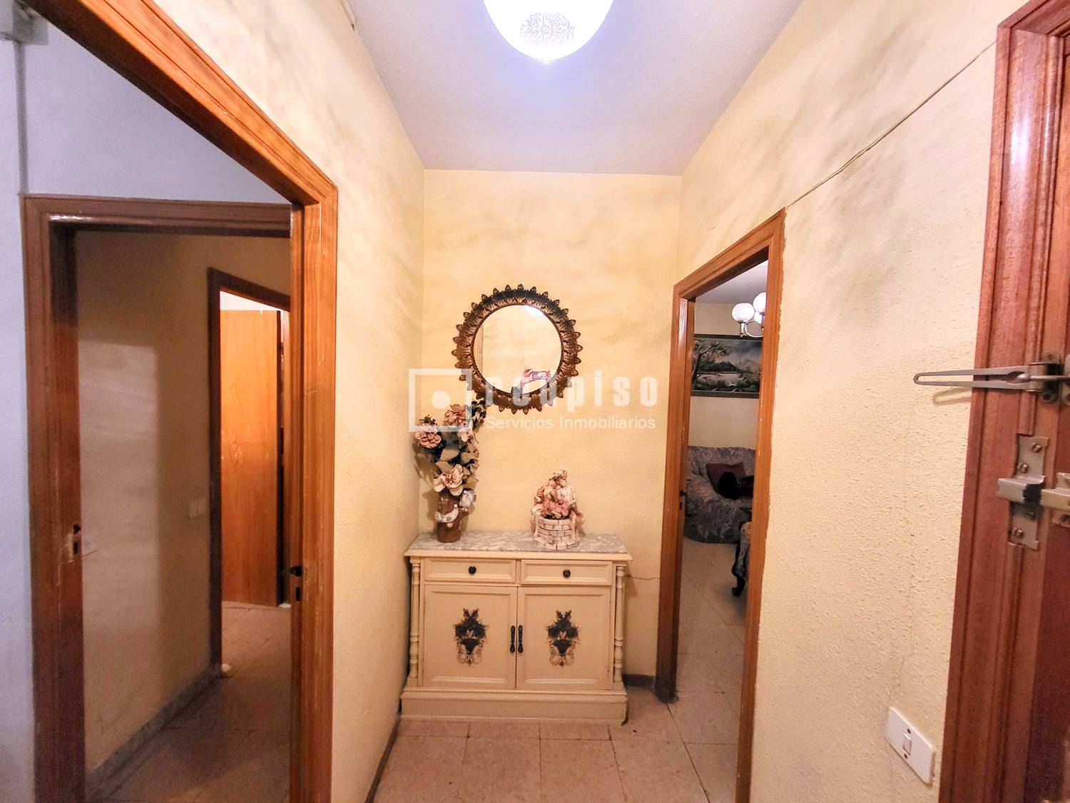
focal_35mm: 13
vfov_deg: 89.9
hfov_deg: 106.2
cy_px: 402
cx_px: 535
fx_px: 402
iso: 400
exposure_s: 1/33.3
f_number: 2.2
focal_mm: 1.74
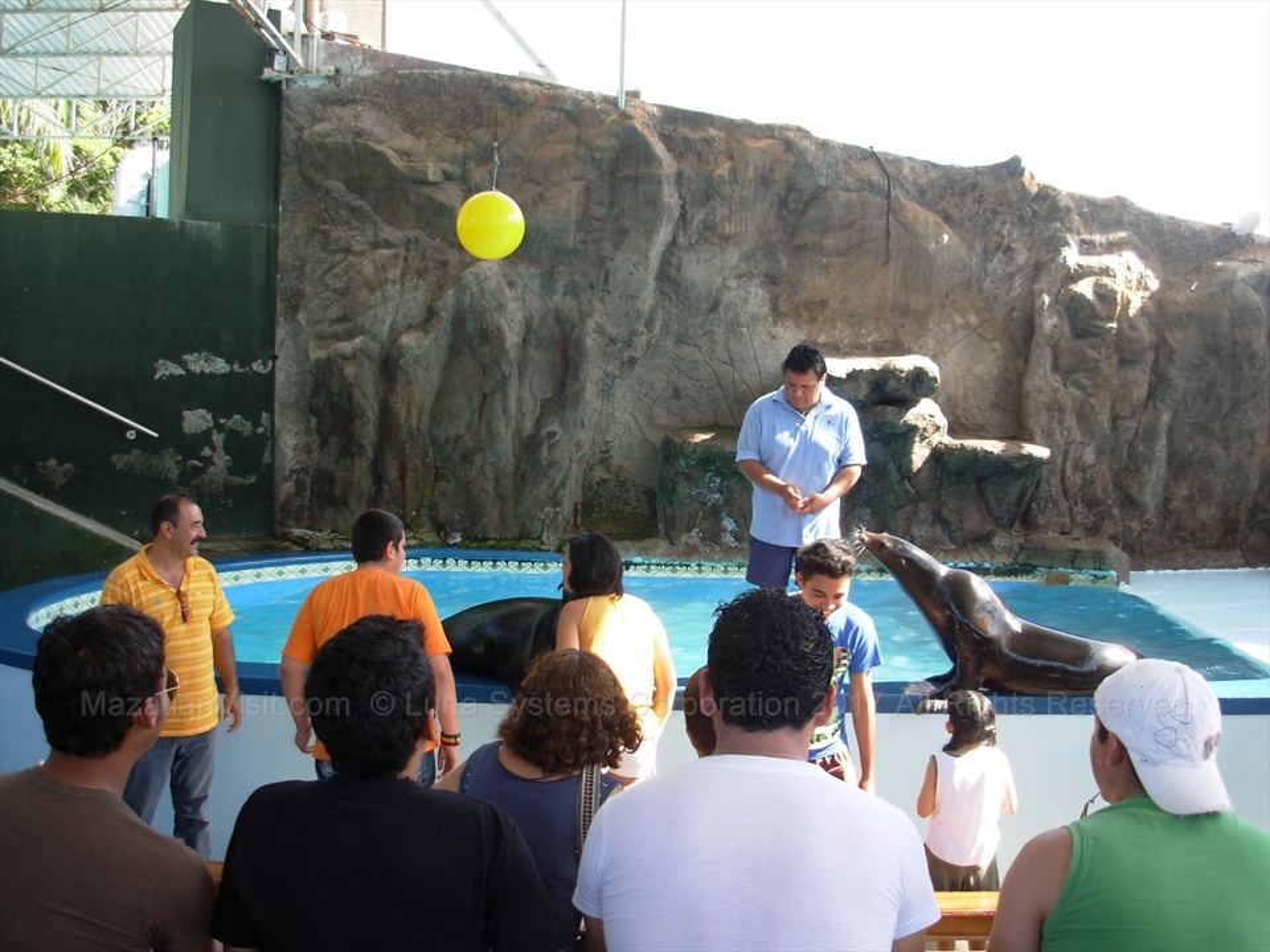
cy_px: 476
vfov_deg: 37.7
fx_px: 1394
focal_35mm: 38
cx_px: 635
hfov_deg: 49.0
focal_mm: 6.3
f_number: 2.9
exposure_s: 1/117
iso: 50
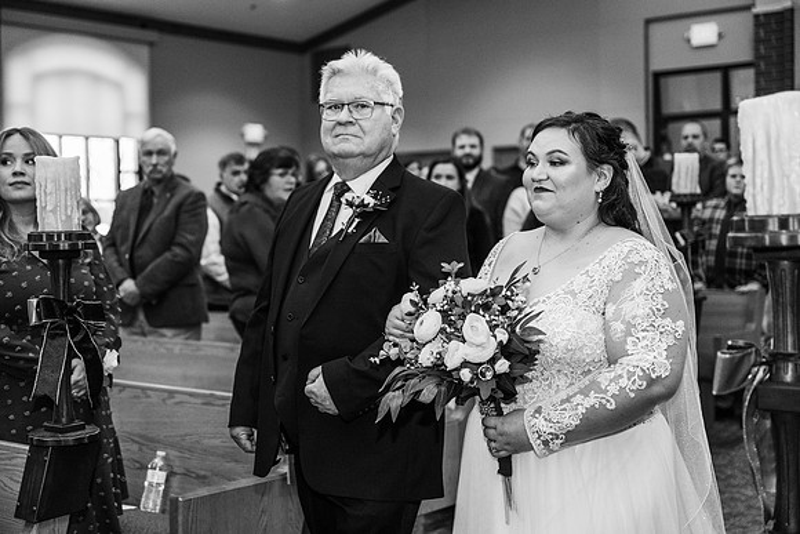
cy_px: 267
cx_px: 400
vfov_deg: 26.5
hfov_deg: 38.9
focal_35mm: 51
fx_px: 1134
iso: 2000
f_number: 2.8
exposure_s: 1/200
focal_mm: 51
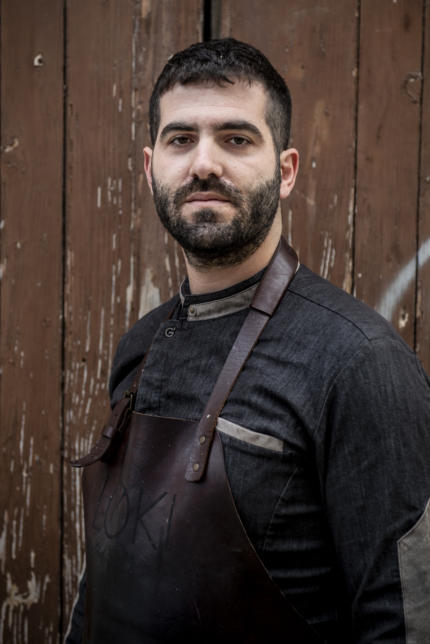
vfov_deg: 26.0
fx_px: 1397
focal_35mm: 78
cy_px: 293
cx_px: 214
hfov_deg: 17.5
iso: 400
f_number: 3.2
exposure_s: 1/200
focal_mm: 60
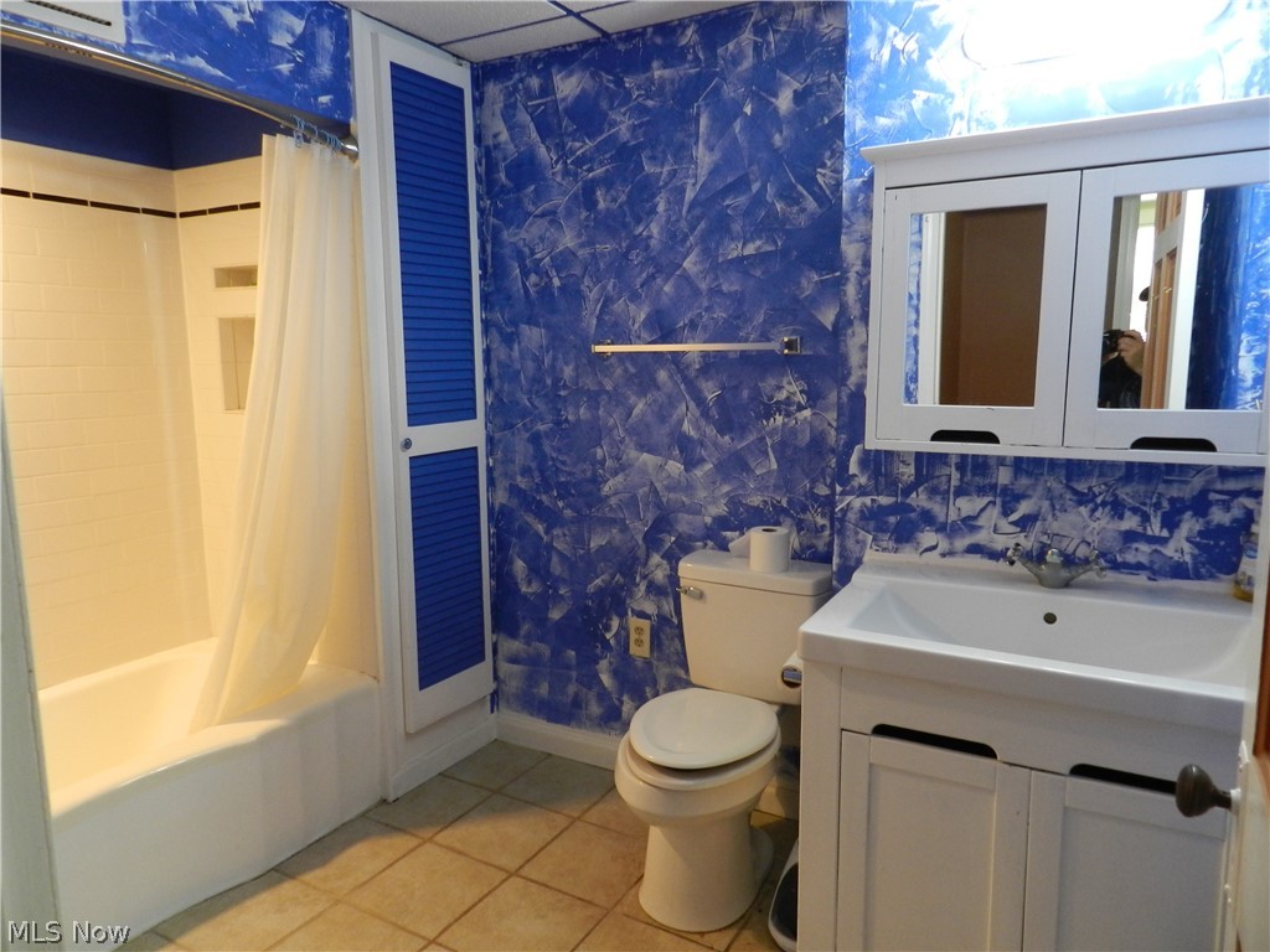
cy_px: 476
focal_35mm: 23
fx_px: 844
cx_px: 635
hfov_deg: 73.9
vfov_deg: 58.9
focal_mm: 4
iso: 400
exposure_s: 1/20
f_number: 3.4
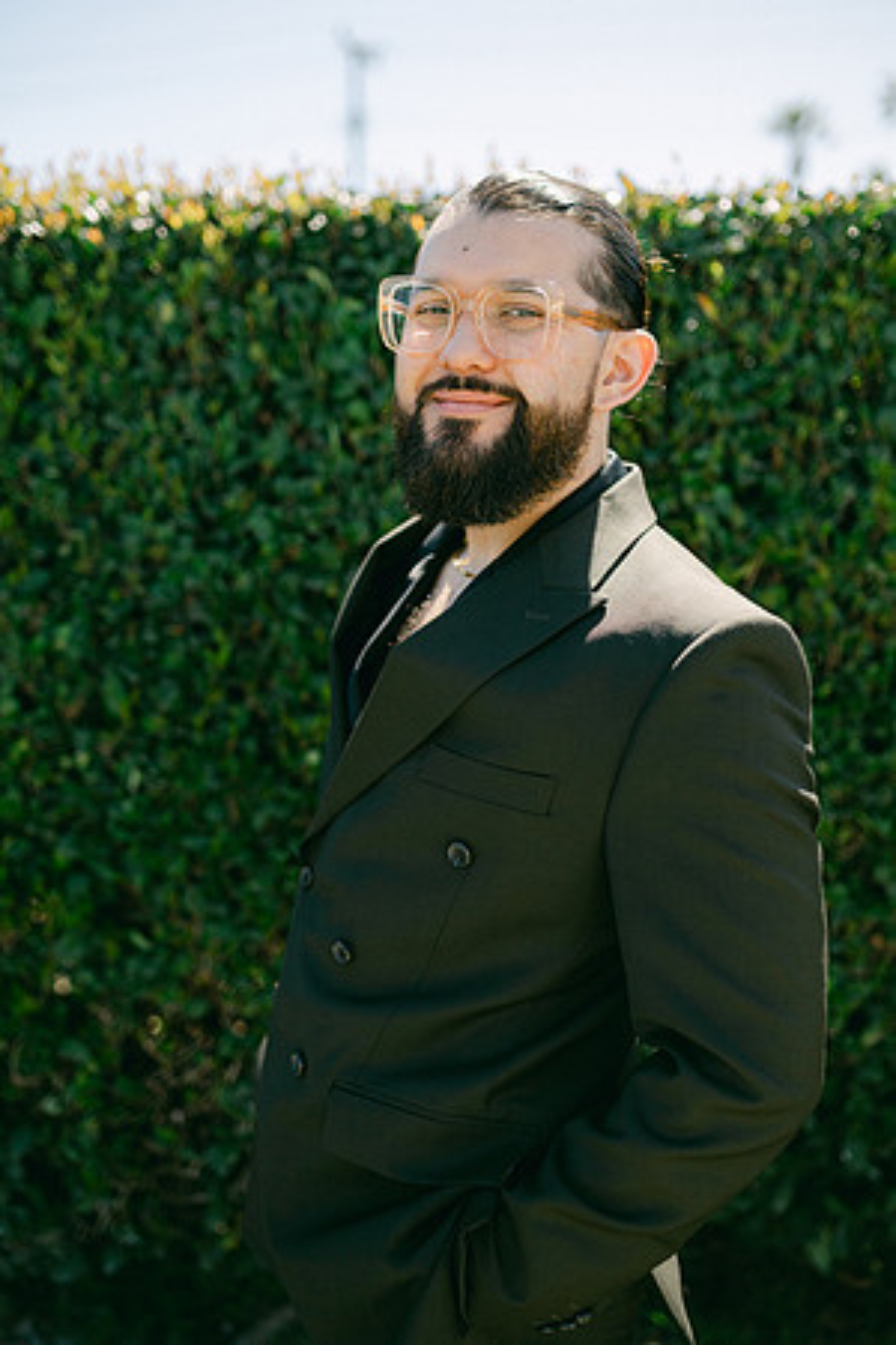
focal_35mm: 35
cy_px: 672
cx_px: 448
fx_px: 1307
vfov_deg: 54.4
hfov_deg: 37.9
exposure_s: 1/8000
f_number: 2
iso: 400
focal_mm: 35
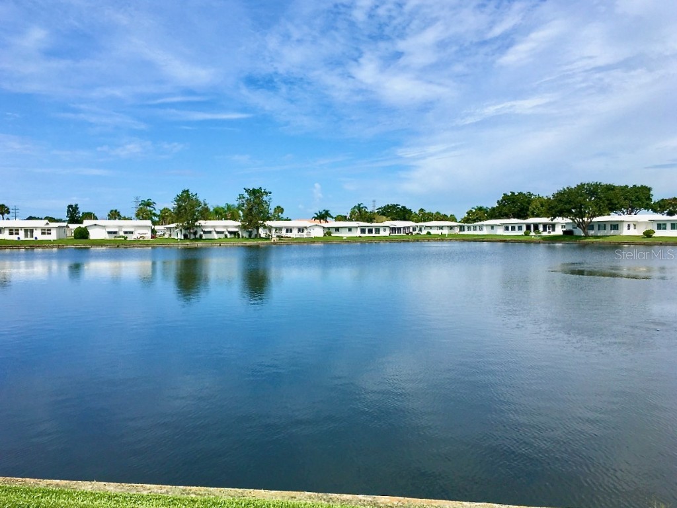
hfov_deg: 61.7
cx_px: 338
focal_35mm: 29
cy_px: 254
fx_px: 567
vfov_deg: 48.2
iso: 25
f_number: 2.2
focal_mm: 4.15
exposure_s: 1/2404
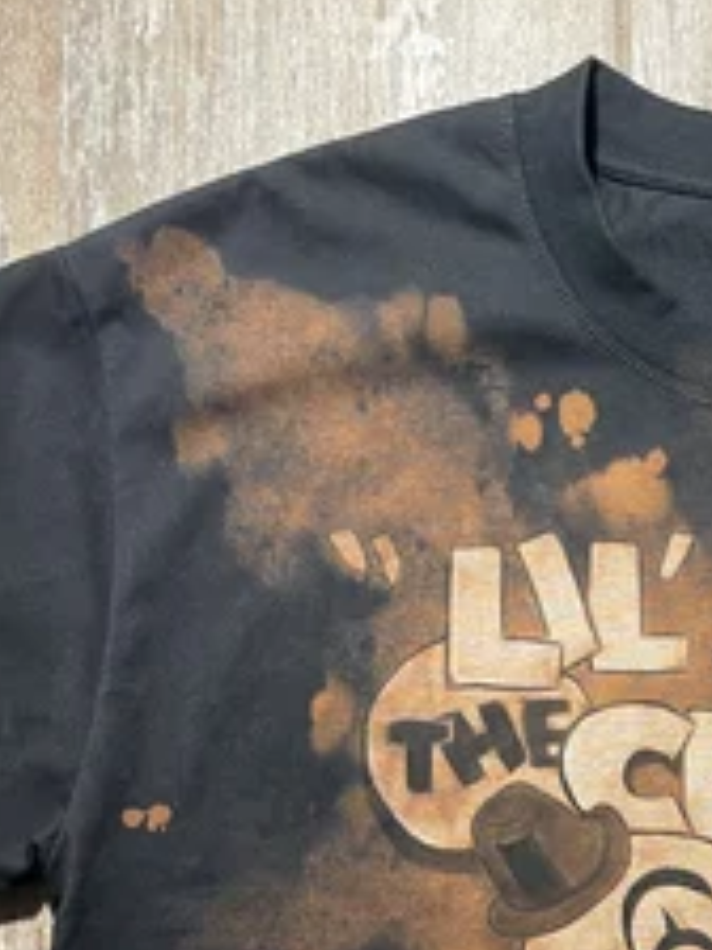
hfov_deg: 22.4
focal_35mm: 62
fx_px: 1700
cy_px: 1016
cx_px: 780
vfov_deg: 28.6
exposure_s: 1/50
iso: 80
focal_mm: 4.2
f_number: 1.6
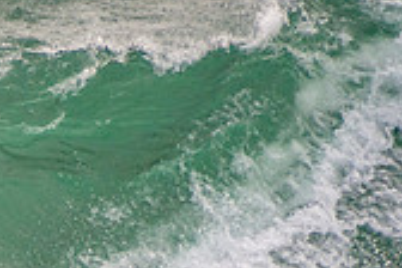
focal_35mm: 2072
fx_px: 23136
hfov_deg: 1.0
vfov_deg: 0.7
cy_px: 312
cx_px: -129
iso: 450
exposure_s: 1/800
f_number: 5.6
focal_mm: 400
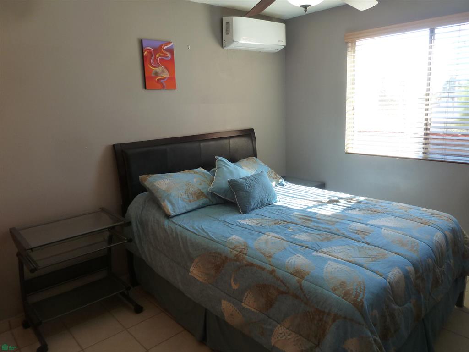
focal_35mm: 25
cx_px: 234
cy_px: 176
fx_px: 339
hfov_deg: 69.4
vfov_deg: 54.9
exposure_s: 1/40
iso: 125
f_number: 3.3
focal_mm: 4.1
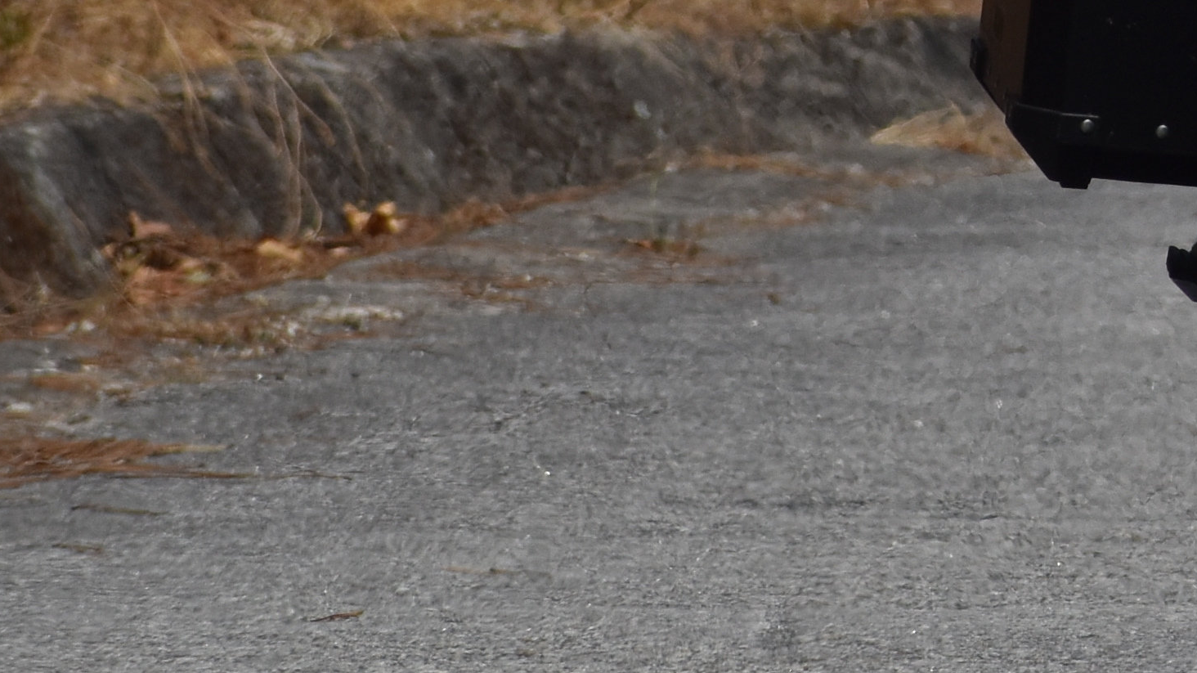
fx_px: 34750
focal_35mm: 1095
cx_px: 1899
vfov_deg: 1.1
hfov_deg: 2.0
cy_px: -517
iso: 200
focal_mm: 170
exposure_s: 1/2000
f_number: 9
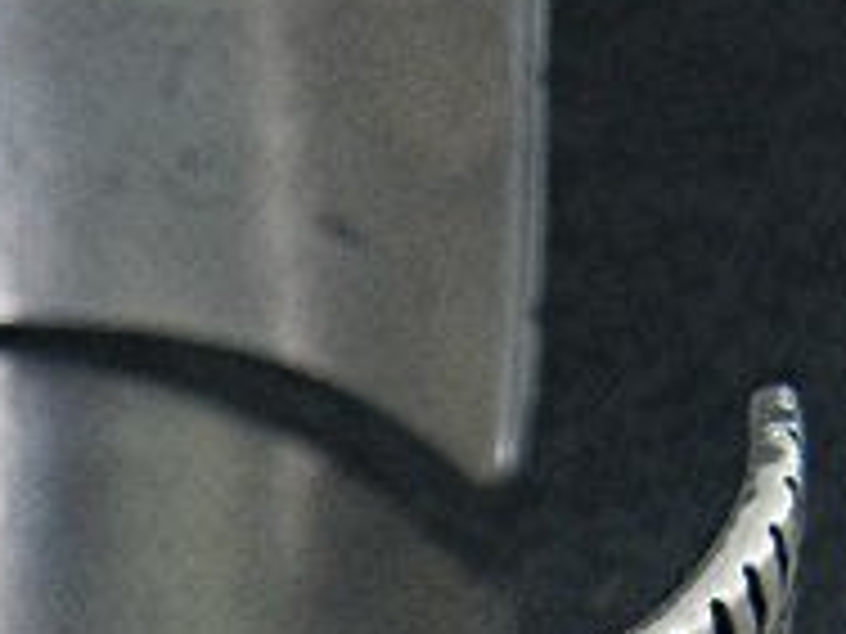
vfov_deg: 7.3
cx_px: -94
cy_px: 728
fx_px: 4912
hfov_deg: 9.7
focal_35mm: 201
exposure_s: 1/30
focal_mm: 10.6
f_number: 4
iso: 200
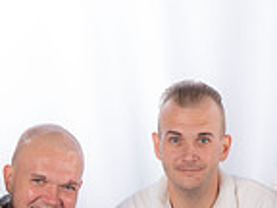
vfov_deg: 5.8
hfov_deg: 7.8
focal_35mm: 252
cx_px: 265
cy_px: 304
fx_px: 2017
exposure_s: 1/200
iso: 100
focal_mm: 65
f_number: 5.6
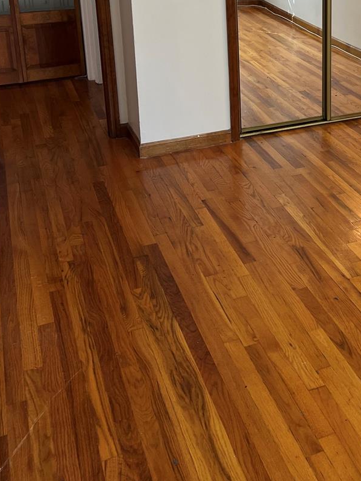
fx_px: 695
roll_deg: -0.4
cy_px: 72
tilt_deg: -16.0
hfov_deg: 28.0
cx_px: 329
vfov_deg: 36.4
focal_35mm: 50
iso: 64
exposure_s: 1/60
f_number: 1.5
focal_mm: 5.7
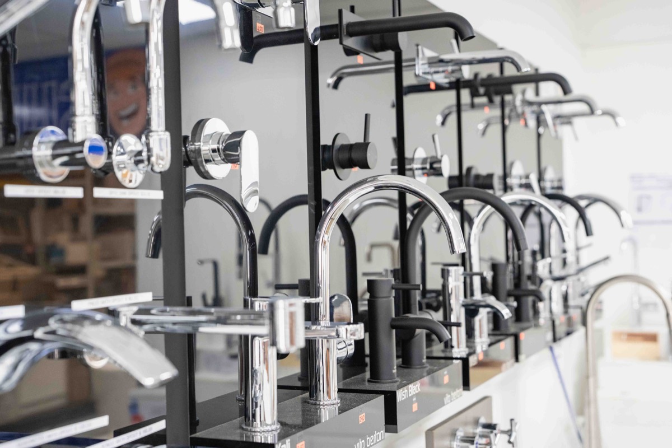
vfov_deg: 27.0
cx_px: 336
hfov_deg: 39.6
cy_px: 224
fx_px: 933
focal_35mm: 50
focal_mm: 50
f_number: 3.5
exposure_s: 1/250
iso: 3200
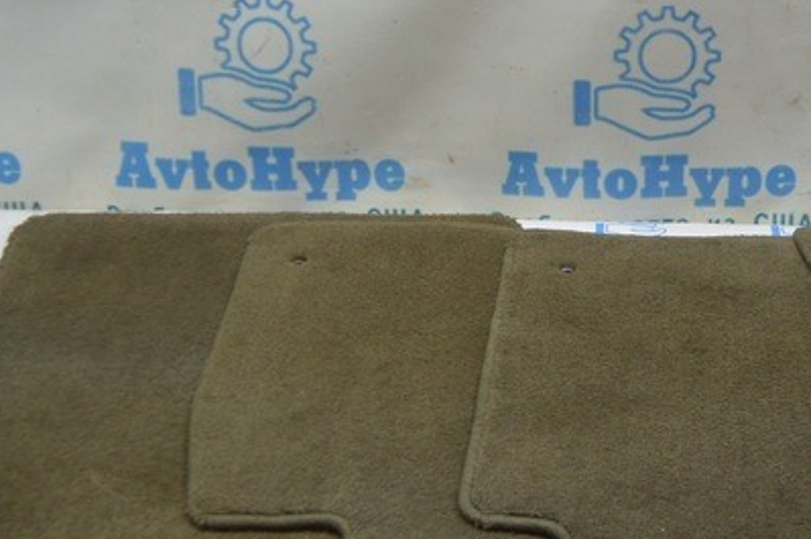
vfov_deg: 17.7
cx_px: 589
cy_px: 235
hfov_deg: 26.1
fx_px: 1732
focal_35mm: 77
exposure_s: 1/80
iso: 400
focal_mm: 20
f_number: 3.8
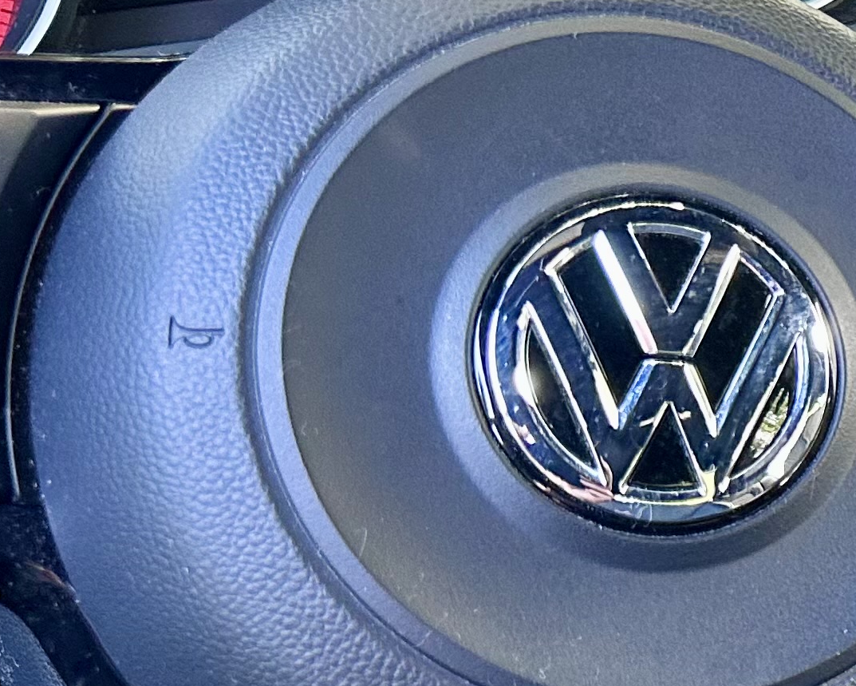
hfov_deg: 17.4
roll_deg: +0.5
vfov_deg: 17.4
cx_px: 1571
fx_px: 2230
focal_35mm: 88
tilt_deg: -23.4
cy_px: 422
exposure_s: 1/60
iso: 250
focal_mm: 6.86
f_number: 1.78
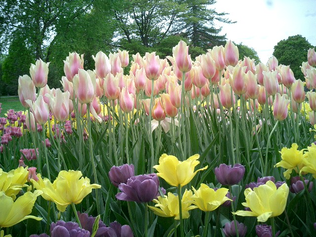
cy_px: 118
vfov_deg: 40.7
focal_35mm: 35
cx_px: 158
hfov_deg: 52.6
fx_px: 320
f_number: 4.2
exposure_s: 1/320
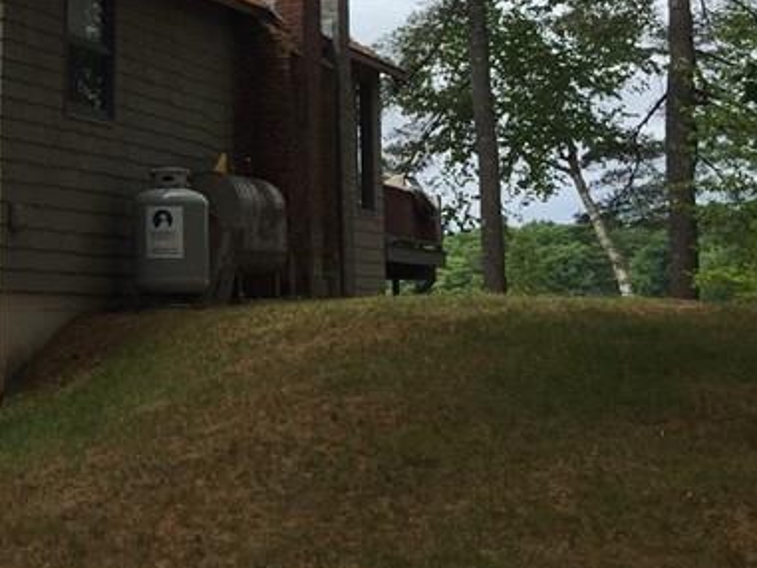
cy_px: 26
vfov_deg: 18.5
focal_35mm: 78
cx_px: -99
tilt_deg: +9.7
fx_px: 1706
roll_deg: -1.0
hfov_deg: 23.3
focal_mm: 4.15
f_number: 2.2
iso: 32
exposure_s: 1/2326
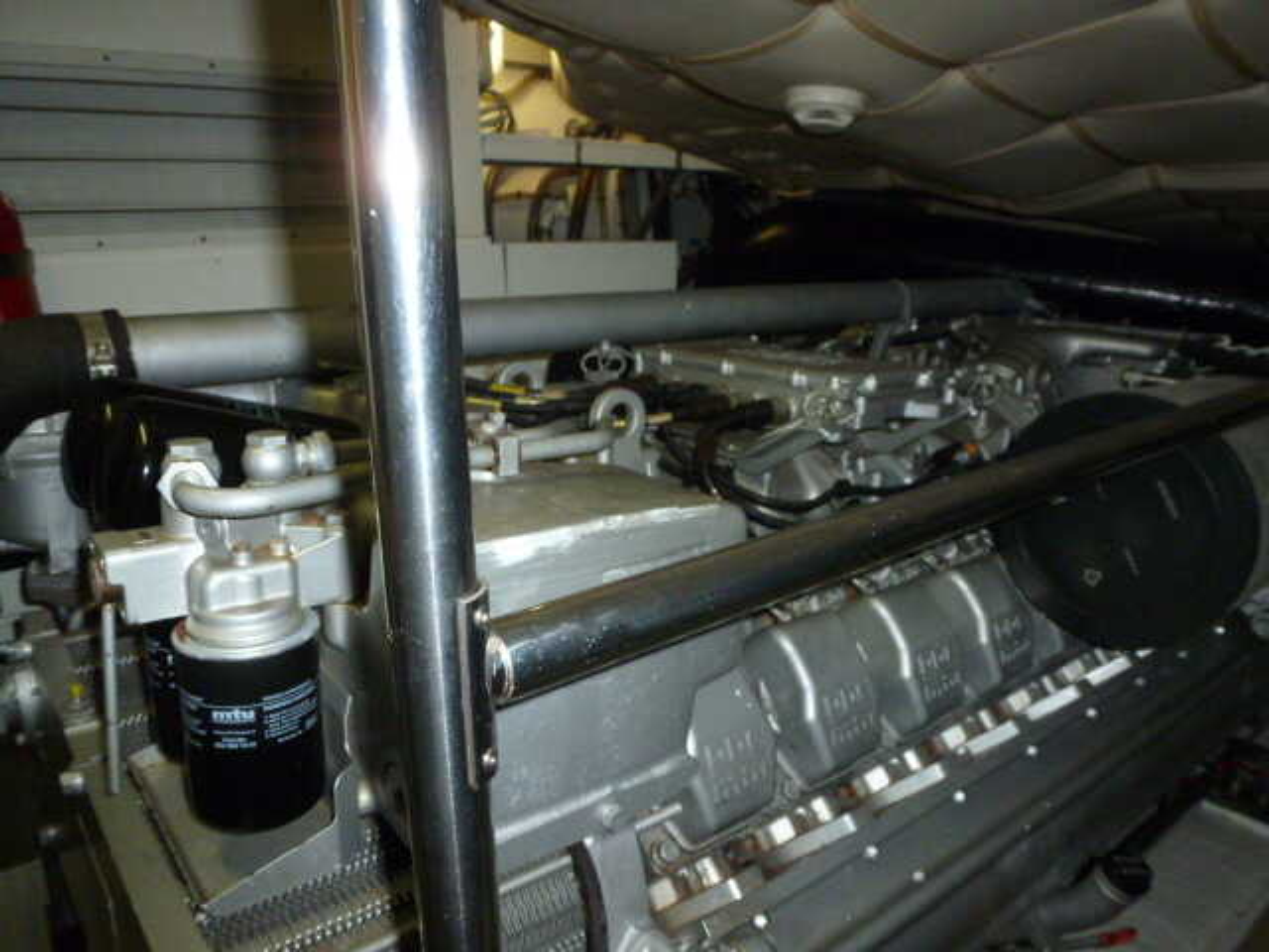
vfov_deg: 56.8
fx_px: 880
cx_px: 634
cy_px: 476
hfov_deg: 71.6
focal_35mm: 24
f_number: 3.3
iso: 400
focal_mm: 4.3
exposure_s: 1/60
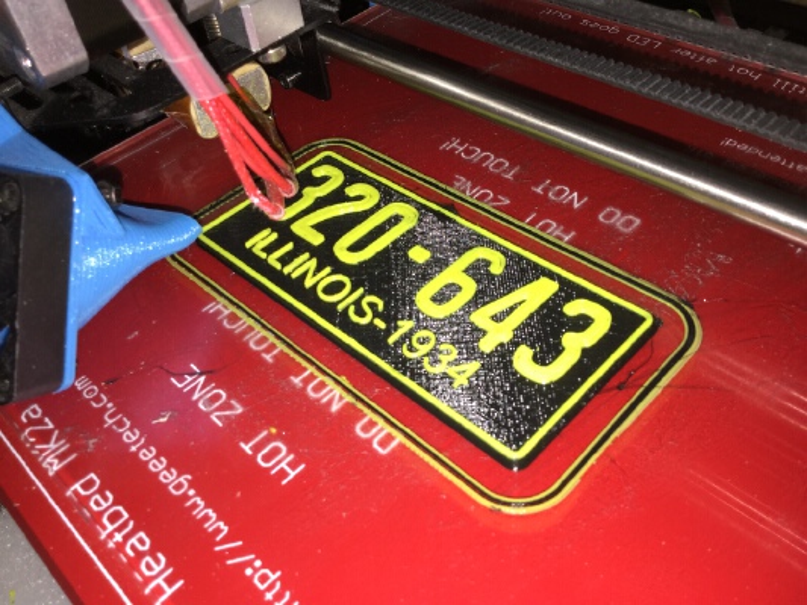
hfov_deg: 58.3
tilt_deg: -44.6
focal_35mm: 31
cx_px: 404
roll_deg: +5.6
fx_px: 723
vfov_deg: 45.5
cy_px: 302
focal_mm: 3.3
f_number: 2.4
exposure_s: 1/30
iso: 25
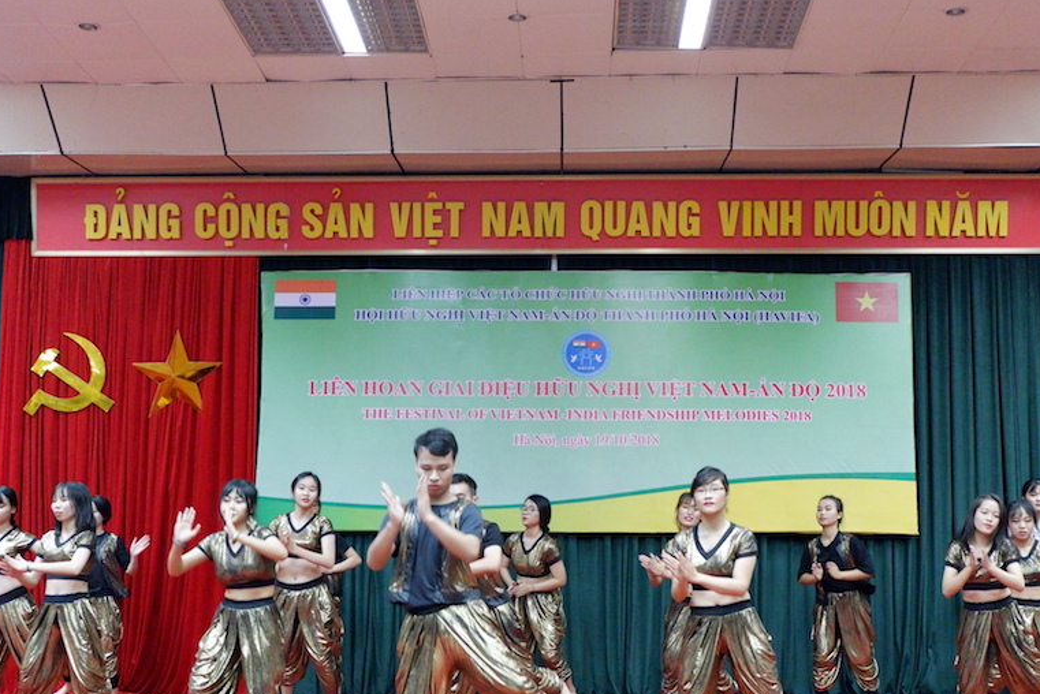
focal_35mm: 46
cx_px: 534
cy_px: 426
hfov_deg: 42.7
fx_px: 1329
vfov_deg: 29.2
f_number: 4.2
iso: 6400
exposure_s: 1/140
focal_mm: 23.2
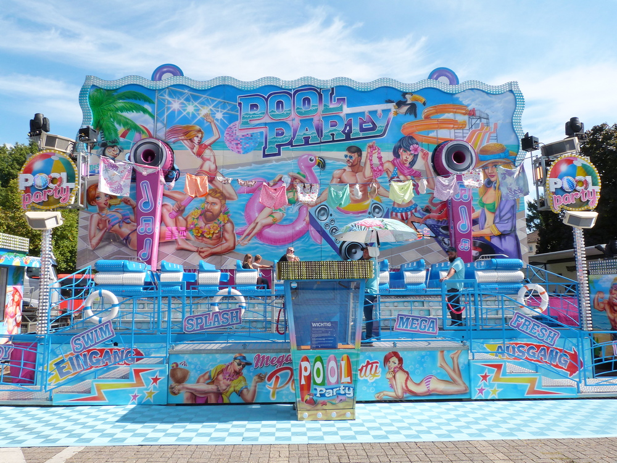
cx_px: 308
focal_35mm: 25
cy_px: 232
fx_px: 446
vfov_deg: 54.9
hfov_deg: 69.4
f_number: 5.6
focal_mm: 4.5
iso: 100
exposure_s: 1/320
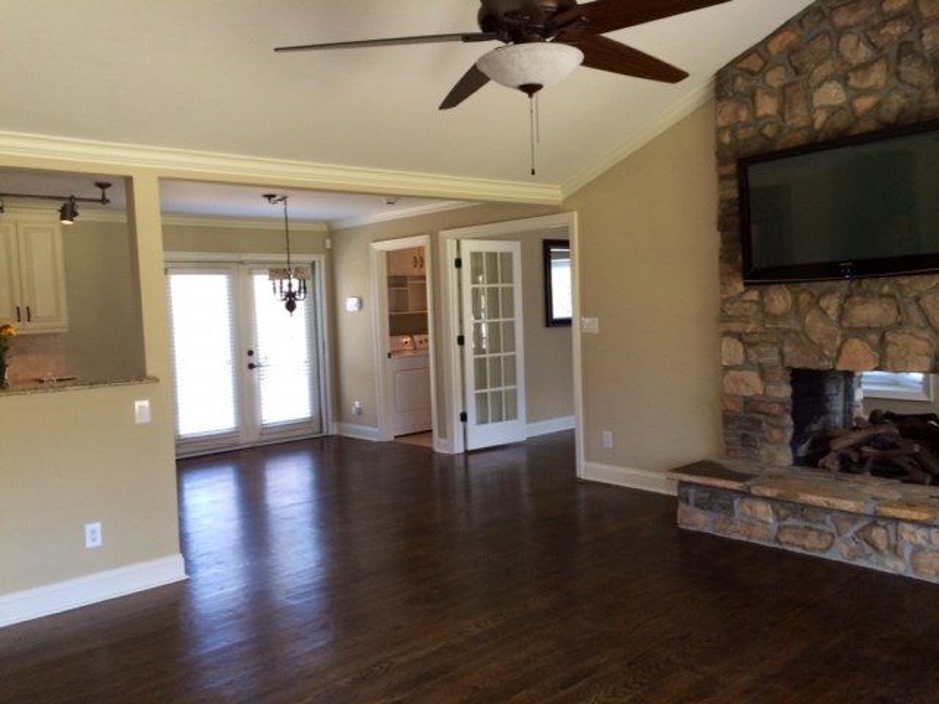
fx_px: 814
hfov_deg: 60.0
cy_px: 352
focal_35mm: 30
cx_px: 470
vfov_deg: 46.8
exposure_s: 1/30
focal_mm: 4.12
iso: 64
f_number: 2.2
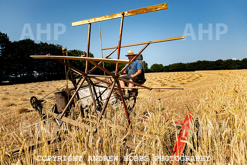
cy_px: 82
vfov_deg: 53.2
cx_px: 124
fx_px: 165
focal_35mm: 24
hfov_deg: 73.7
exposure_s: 1/1600
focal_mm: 24
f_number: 5.6
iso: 64
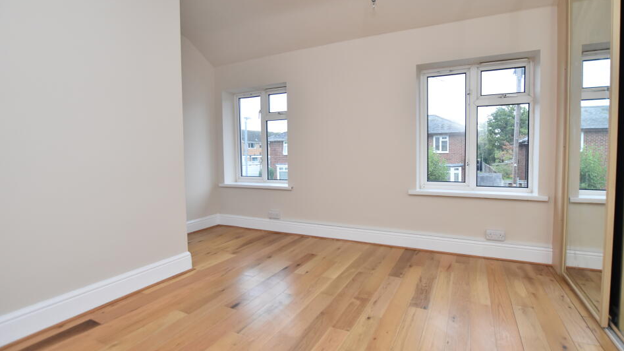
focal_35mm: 17
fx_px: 281
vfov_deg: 63.8
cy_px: 165
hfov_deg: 95.7
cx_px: 337
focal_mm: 10
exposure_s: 1/250
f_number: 3.5
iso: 800
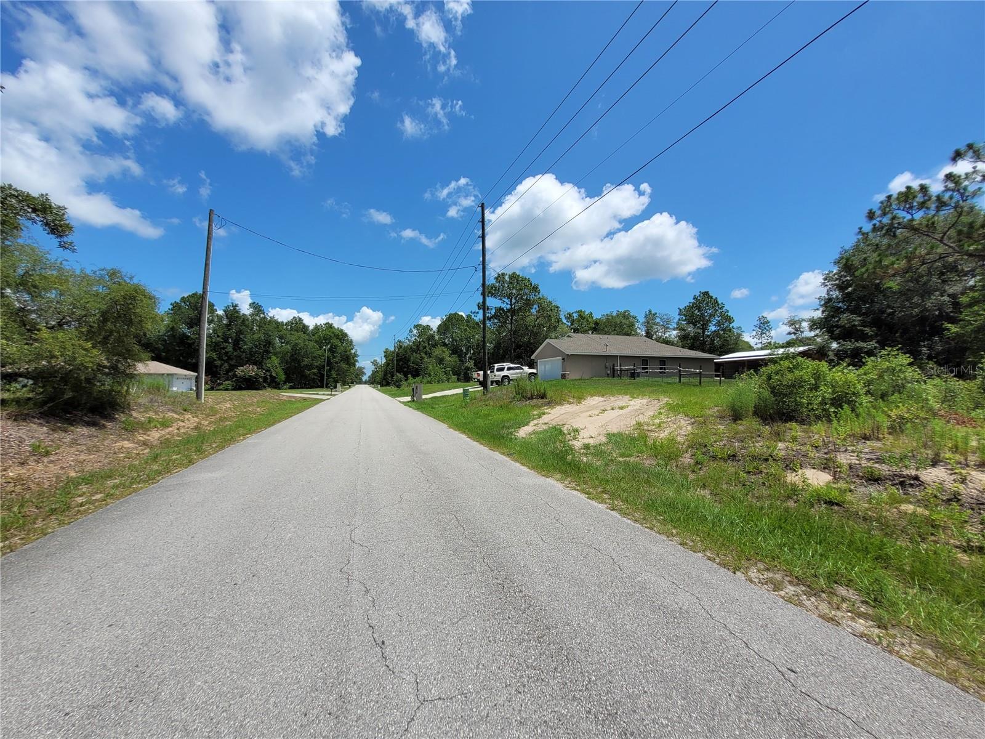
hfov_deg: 106.2
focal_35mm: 13
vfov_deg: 89.9
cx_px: 492
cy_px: 370
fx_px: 370
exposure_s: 1/2216
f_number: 2.2
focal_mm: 1.74
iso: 40
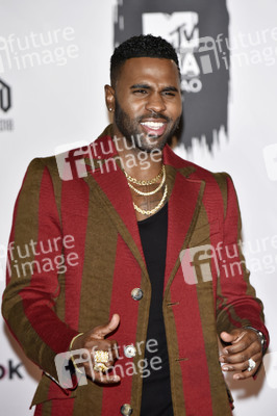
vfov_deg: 10.3
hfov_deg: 6.9
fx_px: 2312
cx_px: 138
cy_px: 208
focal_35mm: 200
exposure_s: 1/250
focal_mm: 200
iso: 2000
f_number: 5
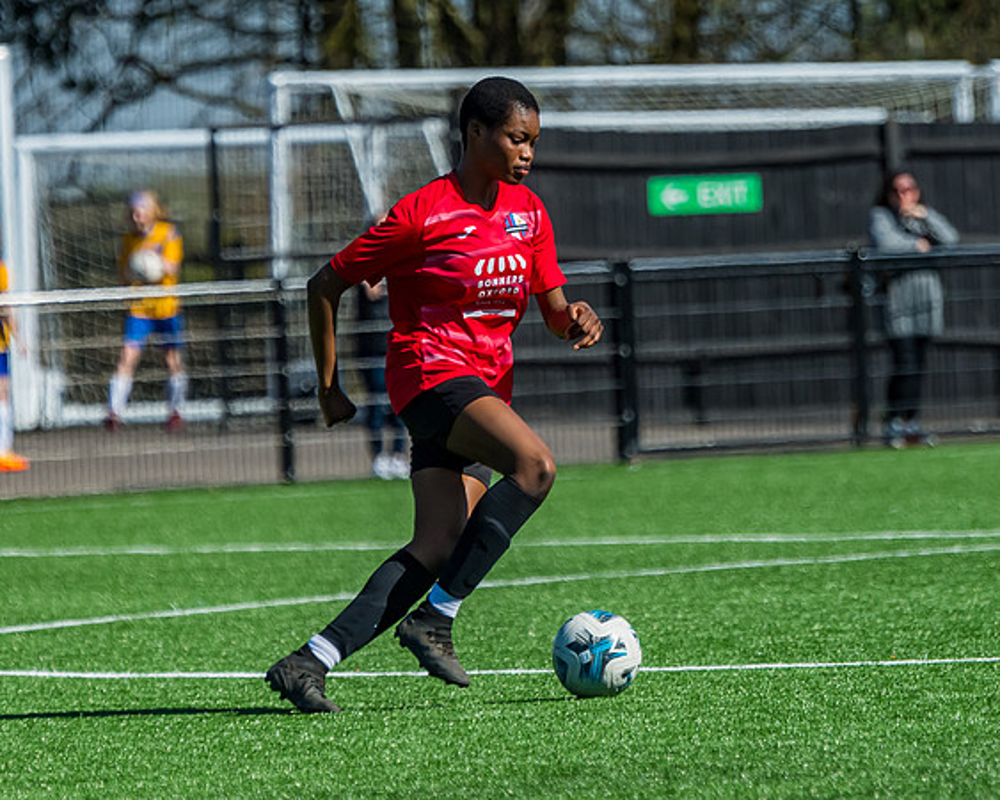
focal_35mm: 457
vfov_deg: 3.4
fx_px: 13531
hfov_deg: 4.2
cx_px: 370
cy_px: 450
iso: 400
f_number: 4
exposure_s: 1/5000
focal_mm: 230
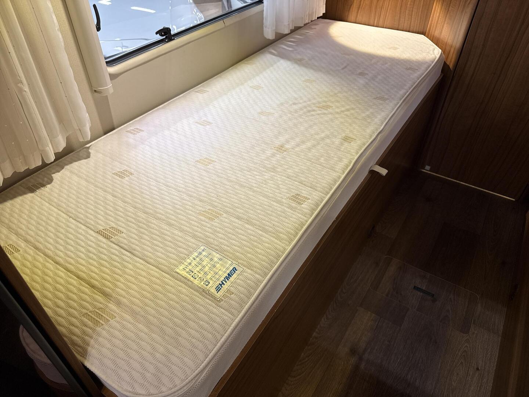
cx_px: 264
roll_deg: -1.6
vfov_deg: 56.8
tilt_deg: -39.8
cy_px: 198
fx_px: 367
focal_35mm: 24
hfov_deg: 71.6
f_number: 1.78
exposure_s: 1/50
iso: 125
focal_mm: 6.76
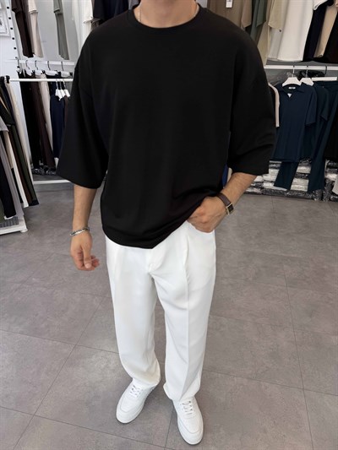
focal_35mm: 24
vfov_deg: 71.6
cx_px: 169
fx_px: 312
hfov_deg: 56.8
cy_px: 225
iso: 64
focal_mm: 6.76
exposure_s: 1/260
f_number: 1.78
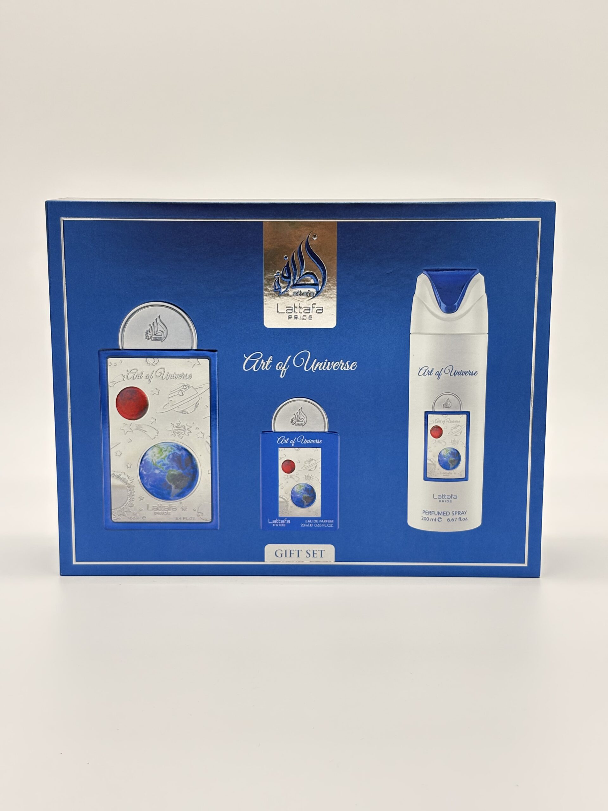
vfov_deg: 36.8
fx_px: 1218
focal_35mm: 52
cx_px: 304
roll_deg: +0.3
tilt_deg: -10.4
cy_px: 406
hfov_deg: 28.0
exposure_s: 1/213
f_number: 1.6
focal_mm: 5.96
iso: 32
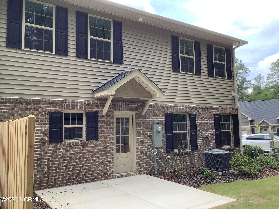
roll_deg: +1.3
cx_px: 140
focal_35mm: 31
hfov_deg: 58.4
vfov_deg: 45.4
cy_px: 104
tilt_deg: +7.2
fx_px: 250
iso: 25
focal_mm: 3.3
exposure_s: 1/226
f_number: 2.4
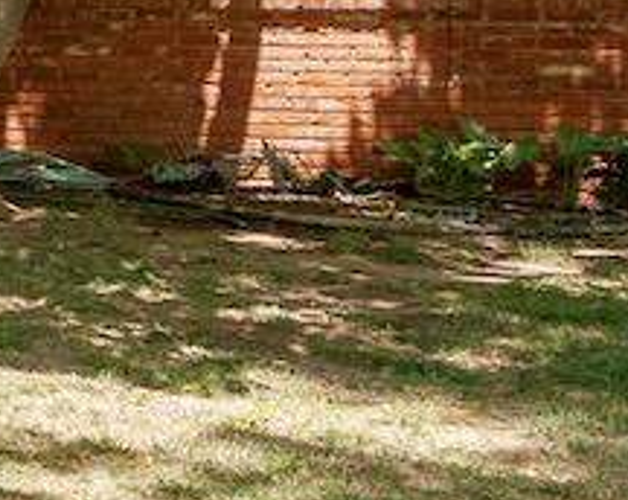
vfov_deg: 12.9
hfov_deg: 10.3
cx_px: -1396
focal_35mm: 117
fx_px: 2171
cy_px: -26
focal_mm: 14
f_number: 7.1
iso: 400
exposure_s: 1/320
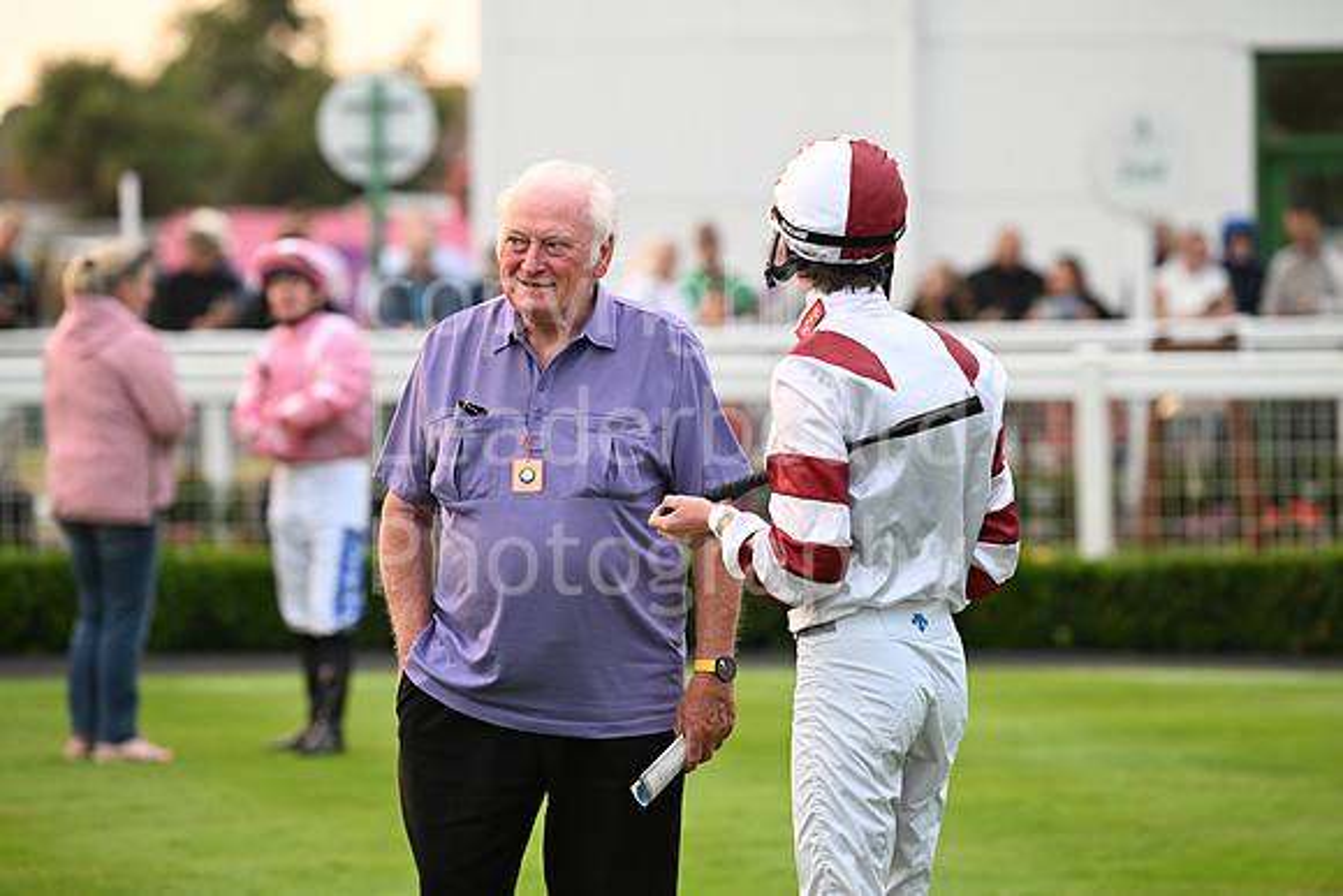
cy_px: 448
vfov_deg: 6.9
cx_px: 672
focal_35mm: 200
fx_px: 7463
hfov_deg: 10.3
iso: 1600
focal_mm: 200
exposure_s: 1/640
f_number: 4
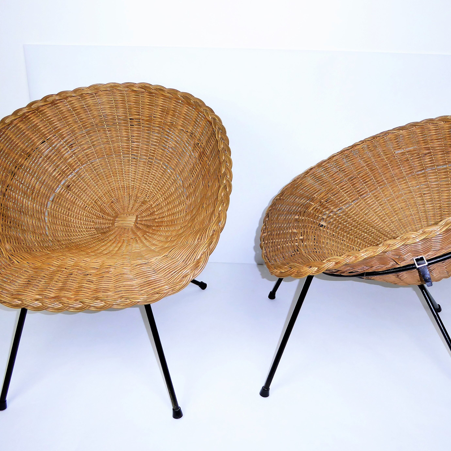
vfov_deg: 55.6
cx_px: 251
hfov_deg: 55.5
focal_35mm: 29
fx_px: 427
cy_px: 223
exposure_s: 1/60
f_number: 4
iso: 200
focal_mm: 4.3
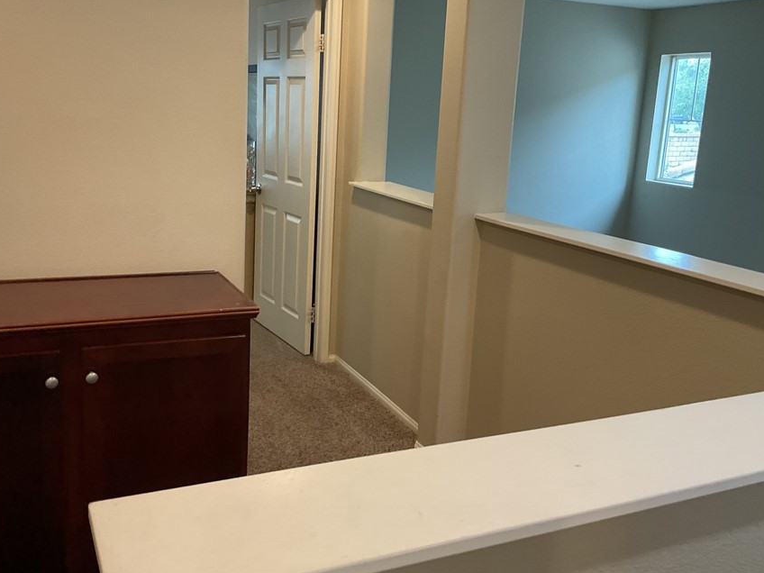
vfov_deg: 40.6
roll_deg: -2.3
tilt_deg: -10.6
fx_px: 772
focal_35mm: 35
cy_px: 257
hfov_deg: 52.6
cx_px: 348
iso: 100
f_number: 1.8
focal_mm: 3
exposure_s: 1/60
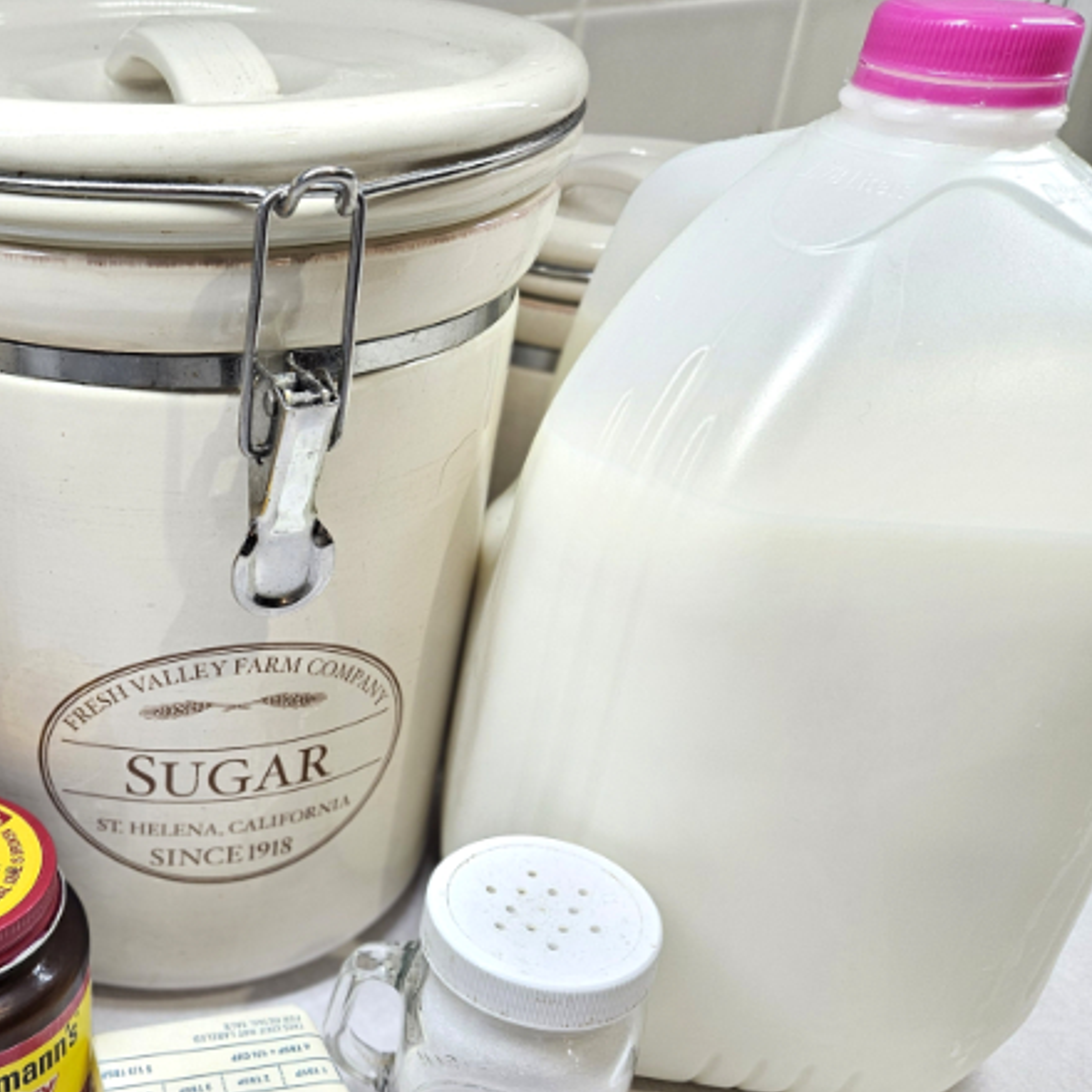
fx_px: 1321
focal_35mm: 37
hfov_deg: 41.8
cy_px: 700
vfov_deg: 44.5
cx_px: 139
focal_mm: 5.4
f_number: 1.8
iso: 125
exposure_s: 1/120
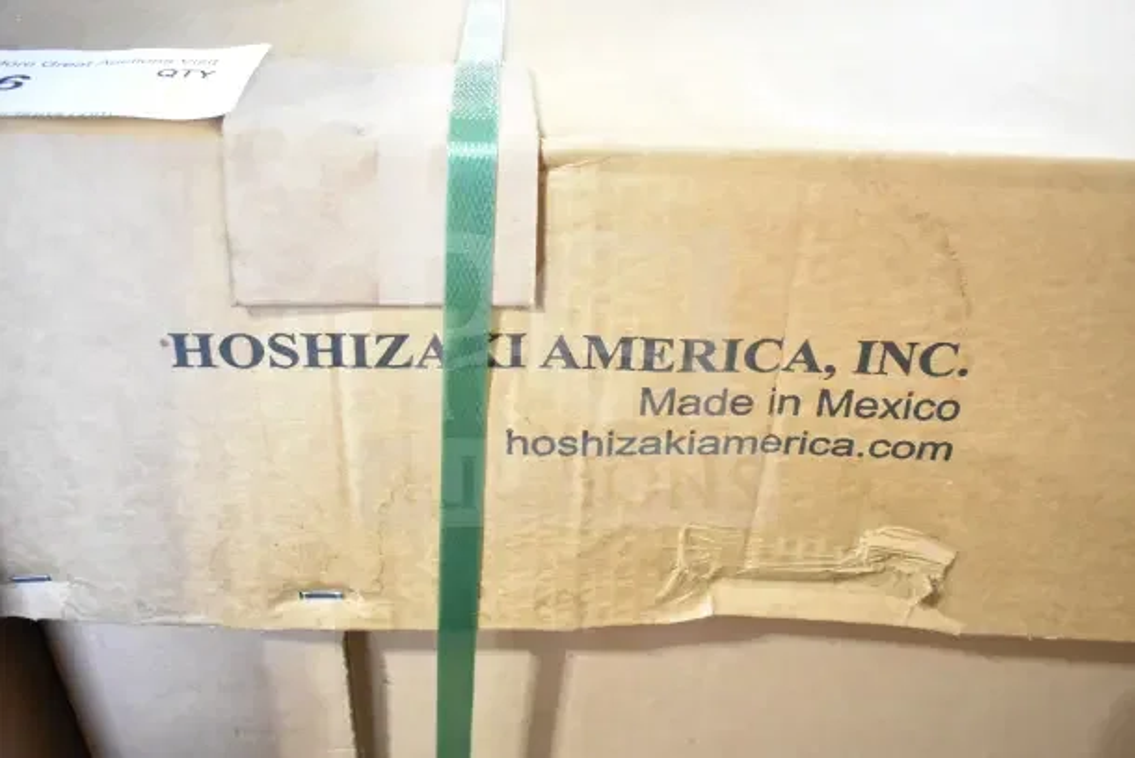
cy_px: 379
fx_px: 993
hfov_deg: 59.5
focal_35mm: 32
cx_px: 568
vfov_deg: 41.7
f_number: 3.8
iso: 1600
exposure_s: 1/30
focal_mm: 21
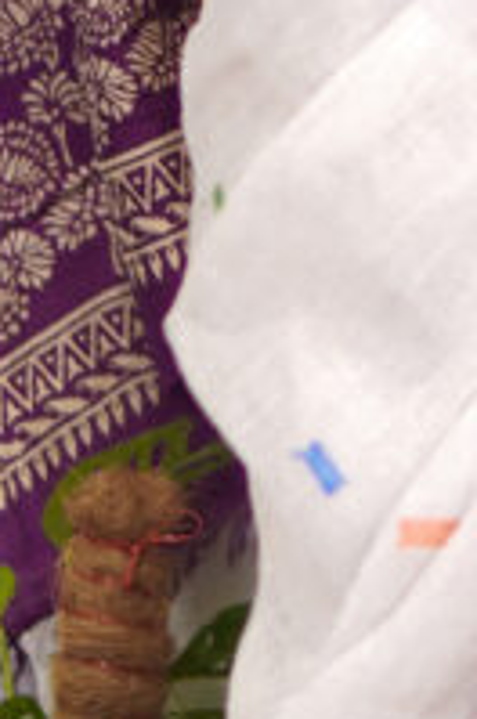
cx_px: 766
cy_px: -69
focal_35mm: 203
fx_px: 4048
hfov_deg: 6.6
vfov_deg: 10.0
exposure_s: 1/160
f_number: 8
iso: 100
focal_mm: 35
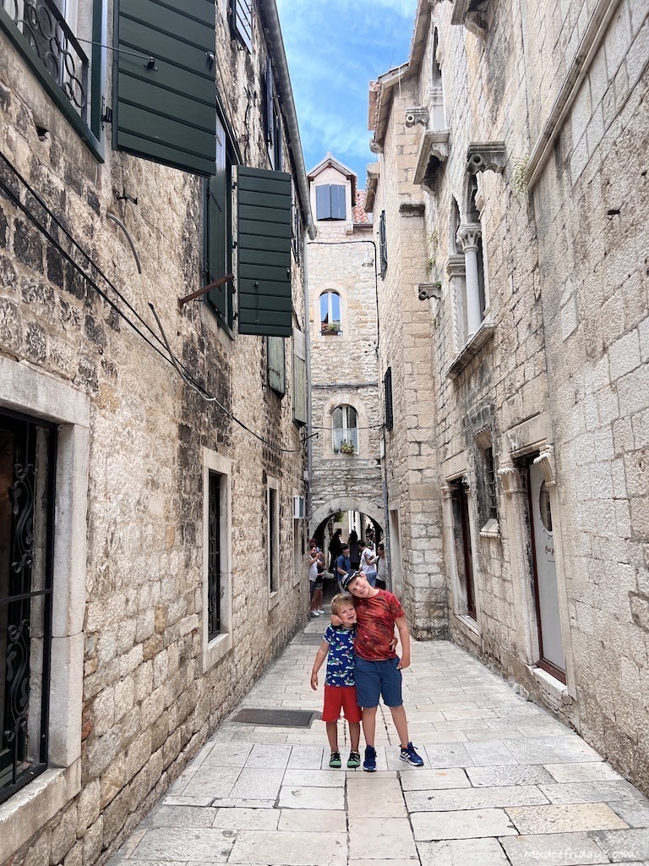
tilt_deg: +9.5
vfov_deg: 67.3
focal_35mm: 26
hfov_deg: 53.1
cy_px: 433
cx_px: 324
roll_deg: +1.8
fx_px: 650
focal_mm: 5.7
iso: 50
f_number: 1.5
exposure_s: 1/581
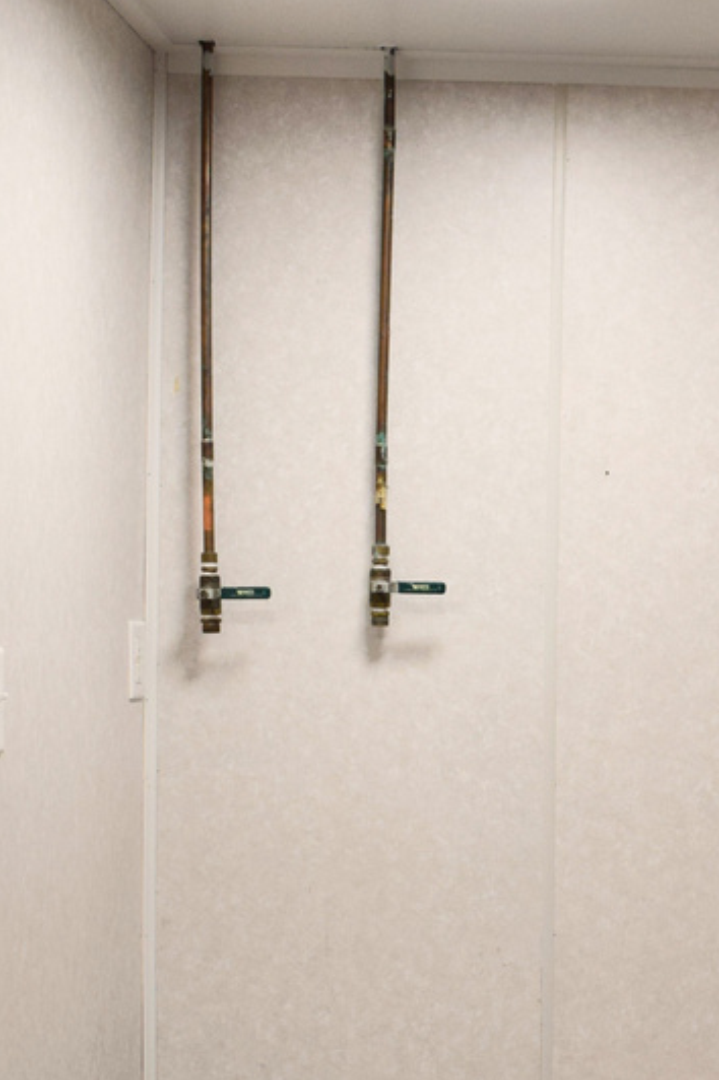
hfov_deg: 16.9
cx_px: 790
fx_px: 2340
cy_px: 796
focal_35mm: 78
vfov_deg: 25.7
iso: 400
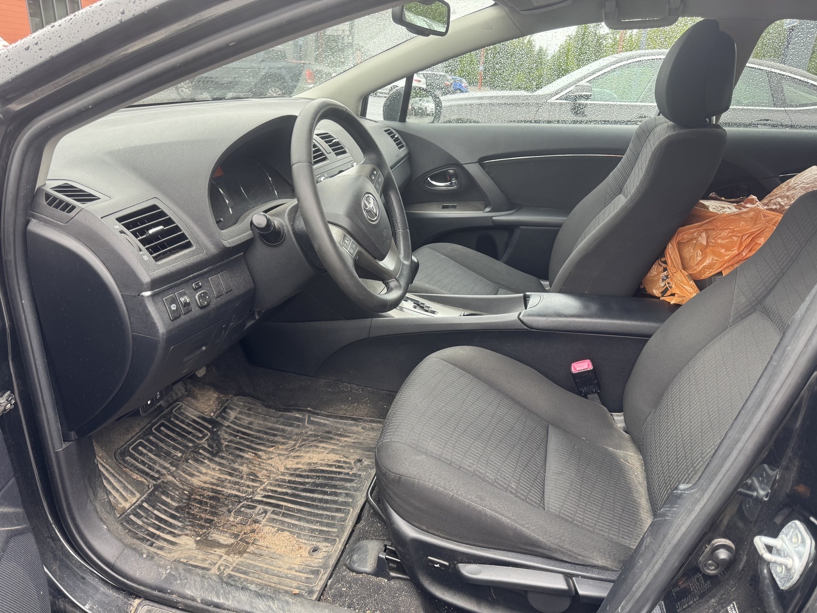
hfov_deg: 71.6
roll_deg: -2.4
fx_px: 566
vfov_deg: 56.8
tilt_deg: -19.9
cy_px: 306
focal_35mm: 24
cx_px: 408
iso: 125
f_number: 1.78
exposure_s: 1/121
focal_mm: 6.76
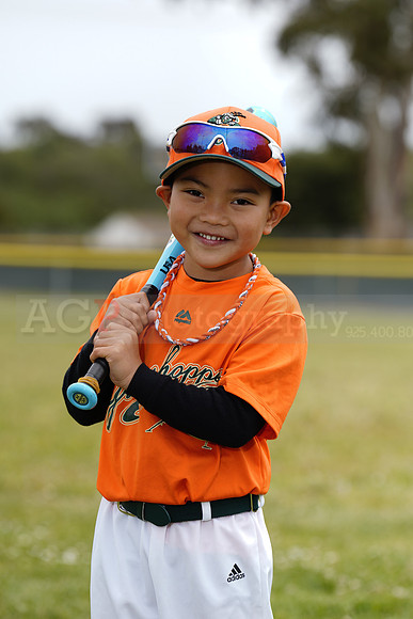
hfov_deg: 7.4
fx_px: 3181
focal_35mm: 185
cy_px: 310
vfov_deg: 11.1
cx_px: 206
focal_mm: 185
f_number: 5.6
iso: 50
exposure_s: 1/250
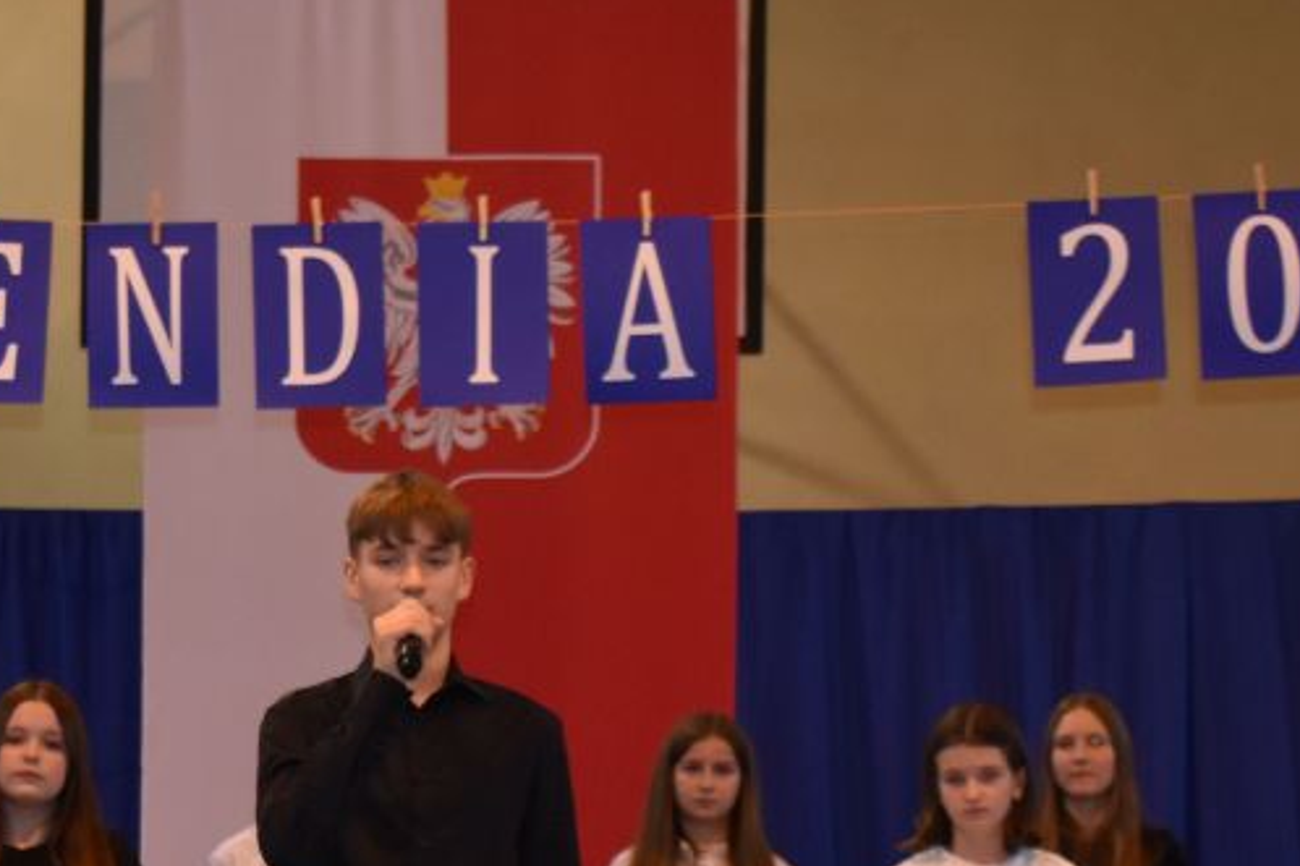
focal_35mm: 145
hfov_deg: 14.0
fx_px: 5234
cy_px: 1028
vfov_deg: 9.3
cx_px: 123
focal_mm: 32
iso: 800
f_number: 4.5
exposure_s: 1/60
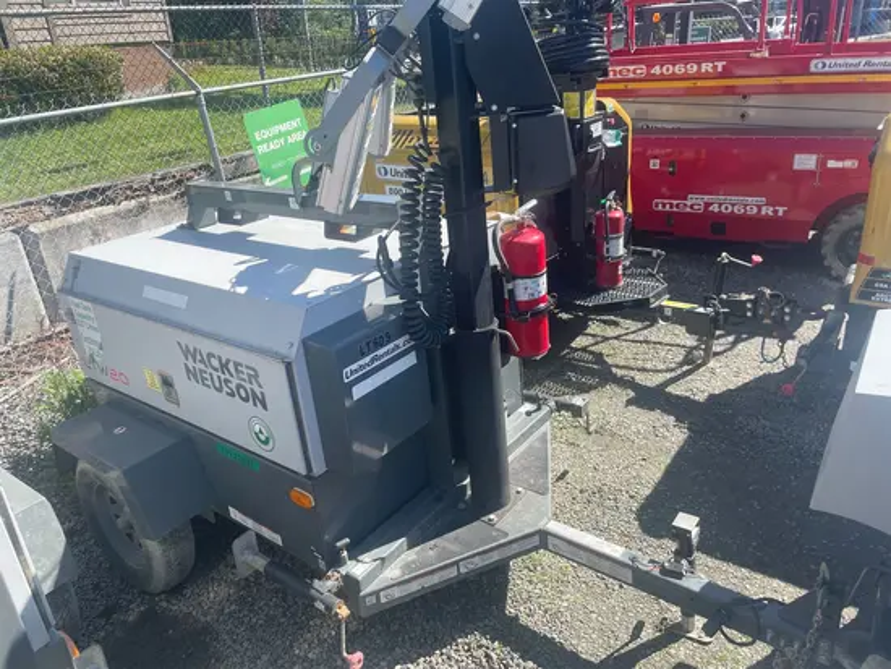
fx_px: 670
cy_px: 334
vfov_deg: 53.1
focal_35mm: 26
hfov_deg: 67.3
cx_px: 446
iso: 32
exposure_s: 1/1401
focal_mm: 4.2
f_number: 1.6
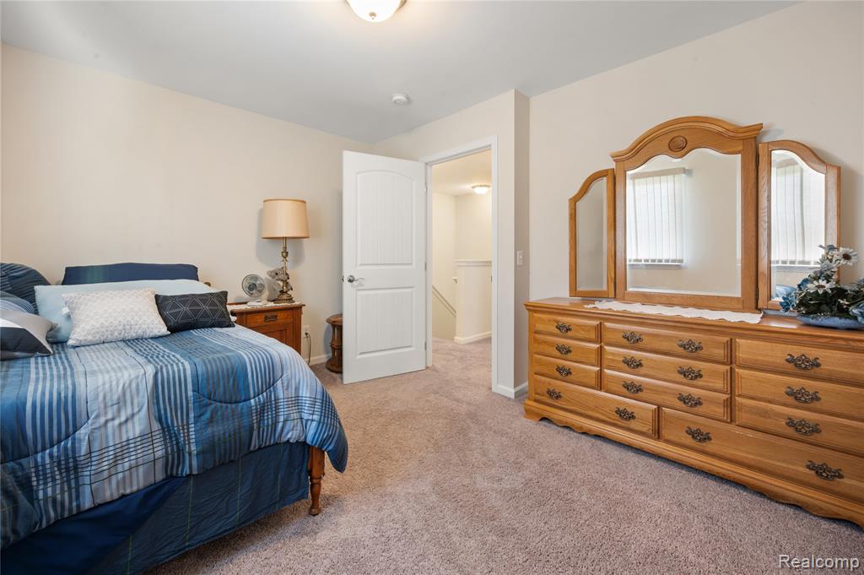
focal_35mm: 14
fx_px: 336
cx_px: 432
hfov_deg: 104.3
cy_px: 288
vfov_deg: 81.1
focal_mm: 14
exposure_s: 4
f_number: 11
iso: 100
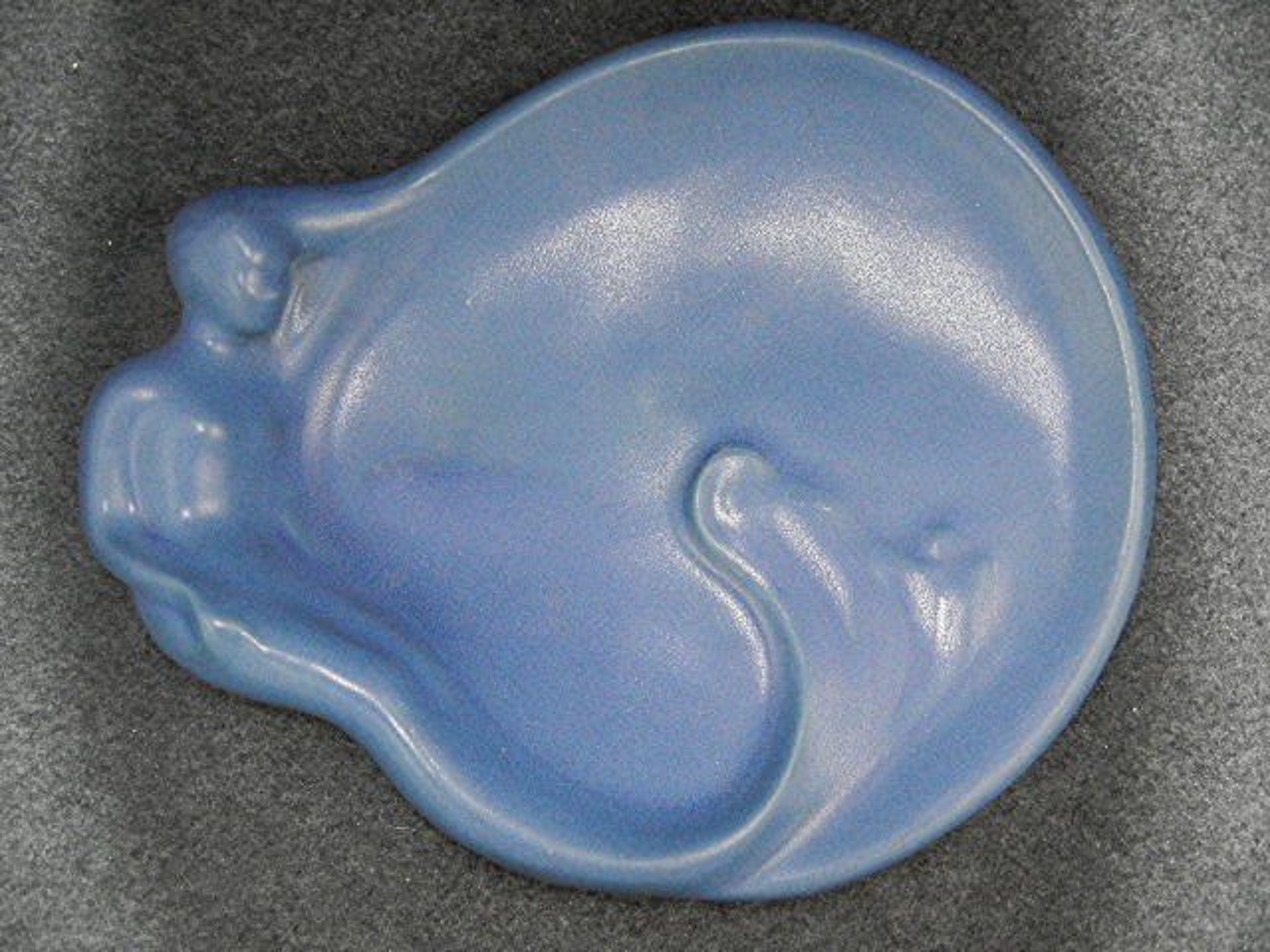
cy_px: 476
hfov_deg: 60.0
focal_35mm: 30
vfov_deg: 46.8
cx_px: 635
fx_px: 1101
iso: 657
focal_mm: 5.4
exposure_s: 1/30
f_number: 3.5
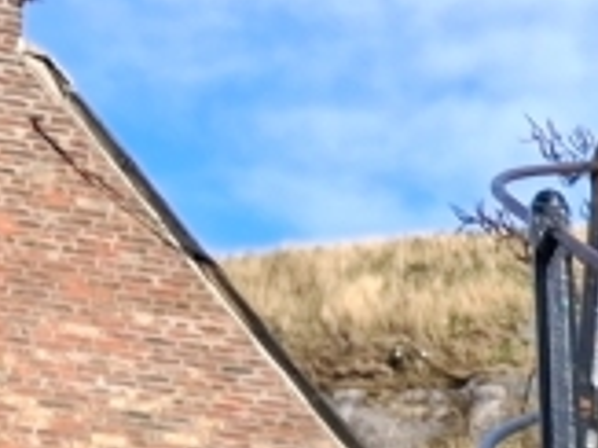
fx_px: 3435
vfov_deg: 7.3
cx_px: 2113
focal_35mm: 199
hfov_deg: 7.8
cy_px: 698
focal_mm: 4
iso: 20
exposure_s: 1/354
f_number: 1.8
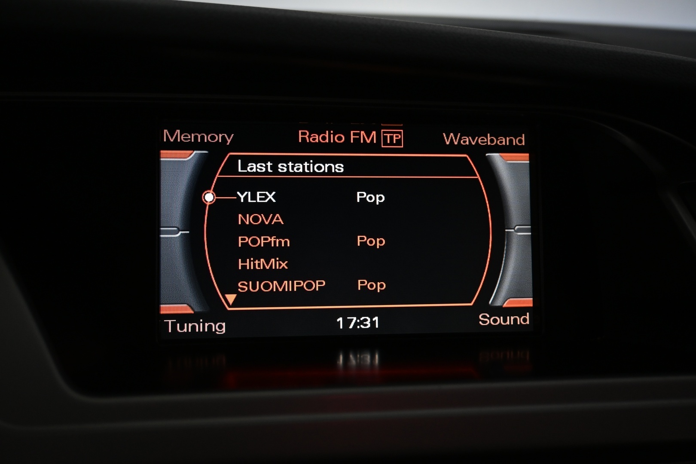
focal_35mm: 37
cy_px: 232
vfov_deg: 36.2
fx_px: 710
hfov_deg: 52.2
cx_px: 348
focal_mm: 24.5
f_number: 4.2
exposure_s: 1/40
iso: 720
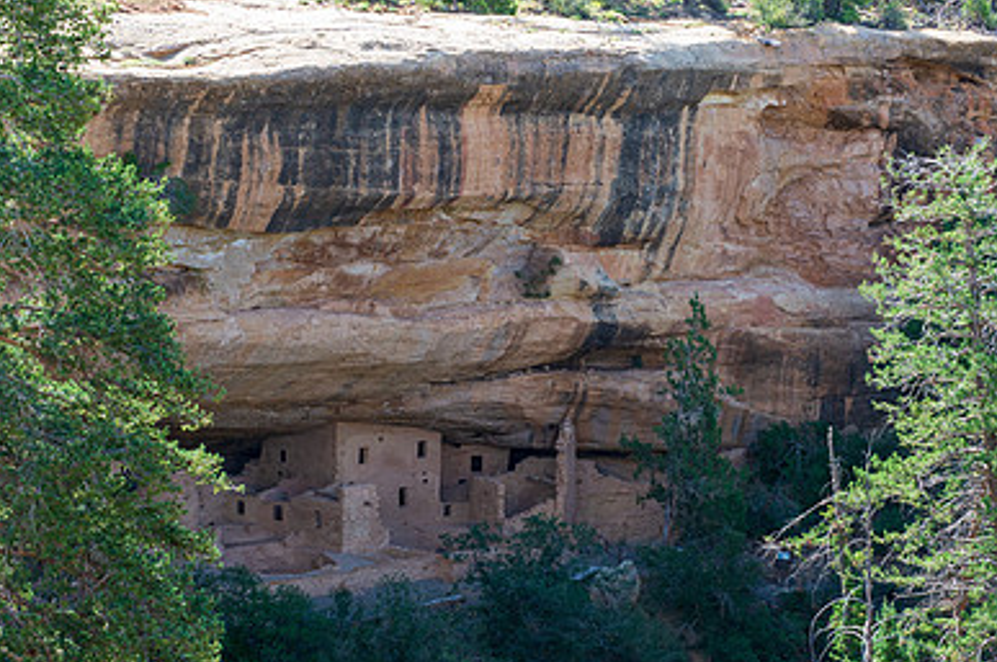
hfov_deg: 22.6
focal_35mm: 90
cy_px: 446
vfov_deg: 15.1
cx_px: 544
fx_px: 2489
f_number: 11
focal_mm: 60
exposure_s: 1/200
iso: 1000
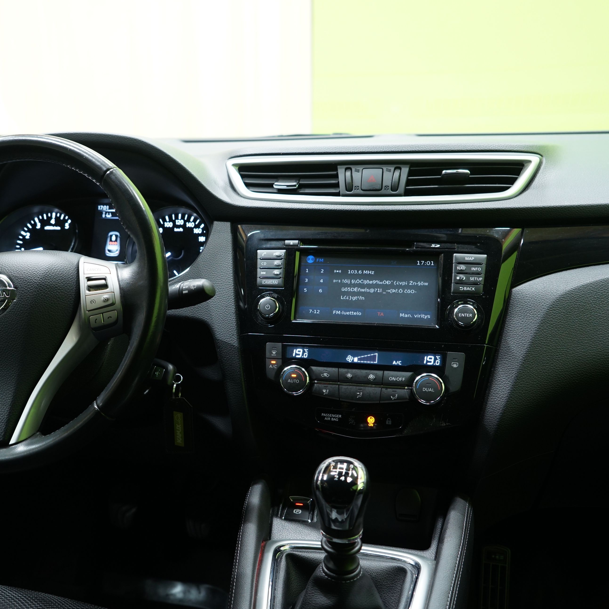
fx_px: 796
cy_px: 307
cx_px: 207
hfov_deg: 41.4
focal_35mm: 40
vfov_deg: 41.9
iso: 800
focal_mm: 31
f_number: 4.5
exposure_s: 1/20
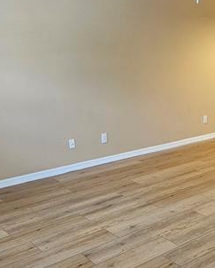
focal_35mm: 43
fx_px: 342
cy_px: 187
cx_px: 191
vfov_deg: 42.1
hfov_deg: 33.2
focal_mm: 2.2
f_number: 2.2
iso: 200
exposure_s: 1/60
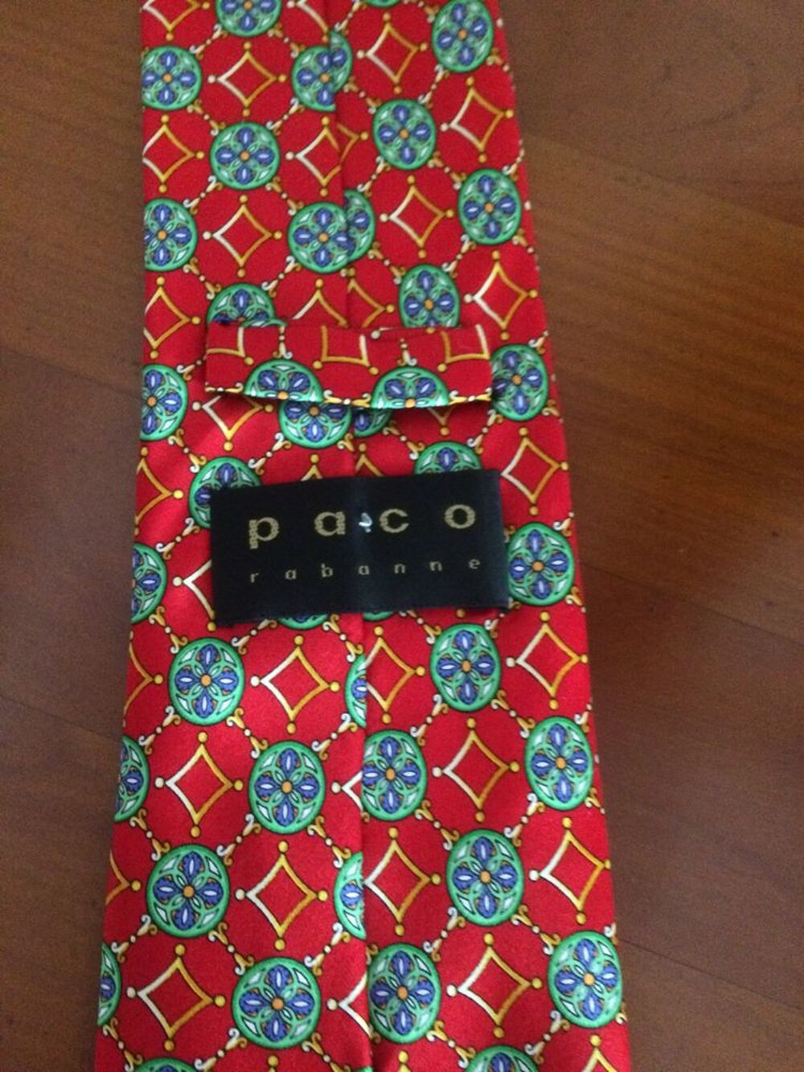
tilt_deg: -78.6
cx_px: 402
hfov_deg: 48.2
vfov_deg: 61.7
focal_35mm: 29
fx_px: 898
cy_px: 536
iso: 500
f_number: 2.2
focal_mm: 4.15
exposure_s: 1/17
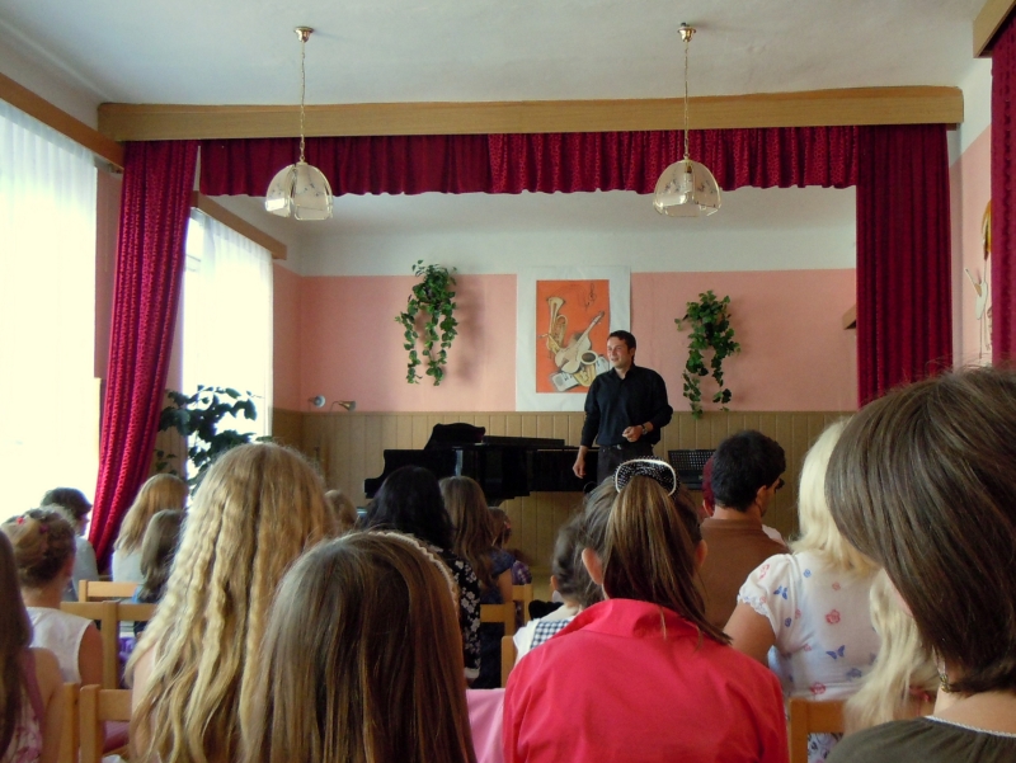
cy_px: 382
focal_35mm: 30
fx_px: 881
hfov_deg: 59.9
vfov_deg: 46.8
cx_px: 508
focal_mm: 5.4
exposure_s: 1/50
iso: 400
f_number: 3.5
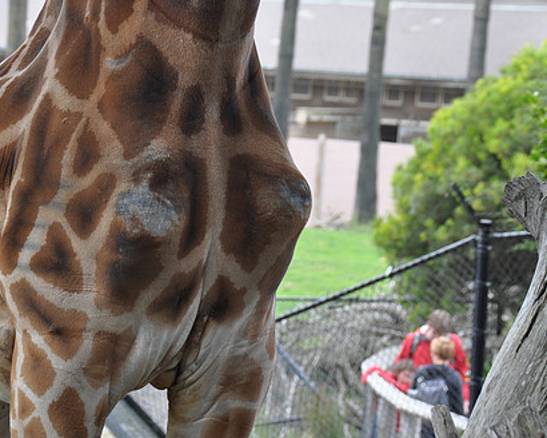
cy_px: 222
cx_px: 187
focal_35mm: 199
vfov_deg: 7.8
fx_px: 3222
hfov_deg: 9.7
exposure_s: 1/200
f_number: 5.6
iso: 320
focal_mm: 100
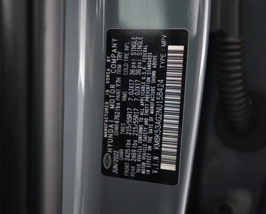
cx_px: 142
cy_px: 103
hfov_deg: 52.8
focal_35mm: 34
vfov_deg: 43.4
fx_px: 268
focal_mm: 28
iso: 12800
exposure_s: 1/160
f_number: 2.8
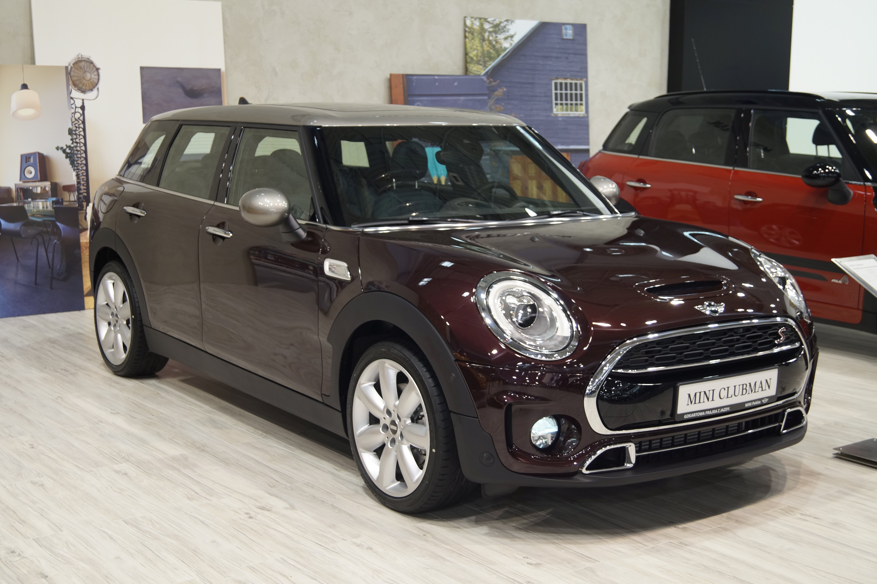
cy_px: 292
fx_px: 1278
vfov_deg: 25.7
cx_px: 438
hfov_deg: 37.9
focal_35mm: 52
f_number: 4.5
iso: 640
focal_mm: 35
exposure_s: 1/60
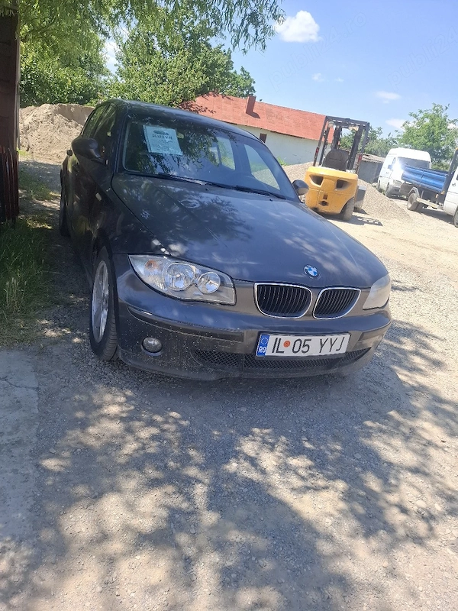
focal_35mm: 23
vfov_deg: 73.9
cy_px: 306
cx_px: 229
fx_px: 406
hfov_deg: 58.9
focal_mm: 5.54
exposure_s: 1/1111
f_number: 1.8
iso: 50
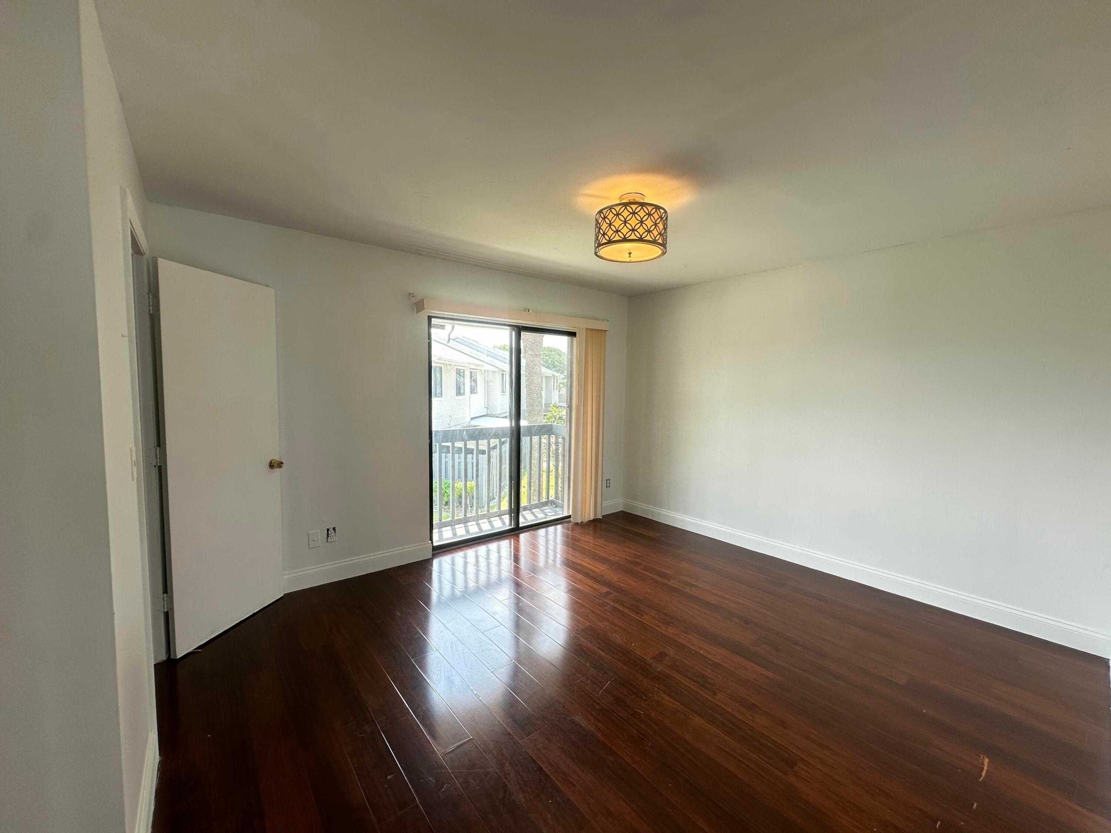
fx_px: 449
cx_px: 556
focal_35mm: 14
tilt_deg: -3.3
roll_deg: -0.5
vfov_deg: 85.7
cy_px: 416
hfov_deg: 102.1
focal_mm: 2.22
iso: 64
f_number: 2.2
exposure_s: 1/120
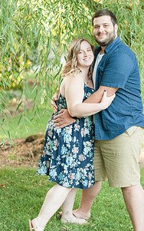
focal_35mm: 76
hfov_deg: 17.1
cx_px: 94
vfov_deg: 27.1
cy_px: 93
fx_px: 477
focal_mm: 50
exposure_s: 1/500
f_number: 1.8
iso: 640
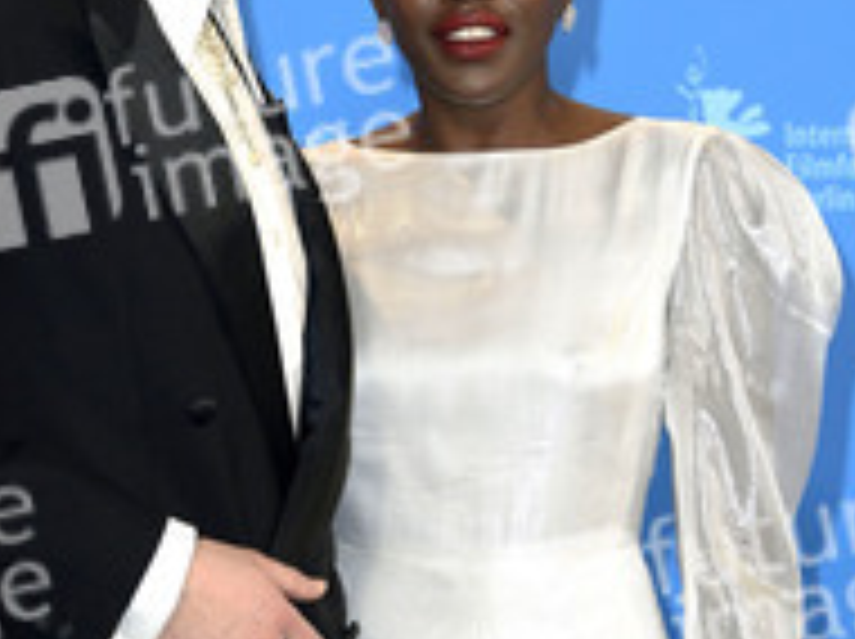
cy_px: 369
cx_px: 310
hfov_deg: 11.9
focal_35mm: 166
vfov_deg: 8.9
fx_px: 4095
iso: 1000
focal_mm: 82
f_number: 5.6
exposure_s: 1/250
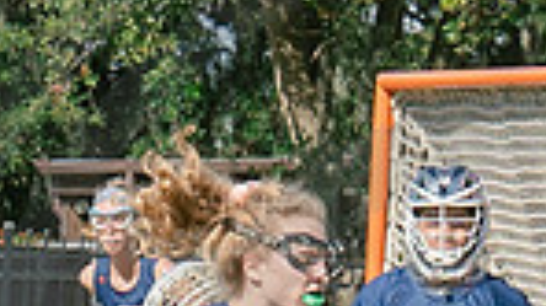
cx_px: 333
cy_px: 427
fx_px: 11010
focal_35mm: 761
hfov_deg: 2.8
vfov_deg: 1.6
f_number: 5.6
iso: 250
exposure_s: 1/1250
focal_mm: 70
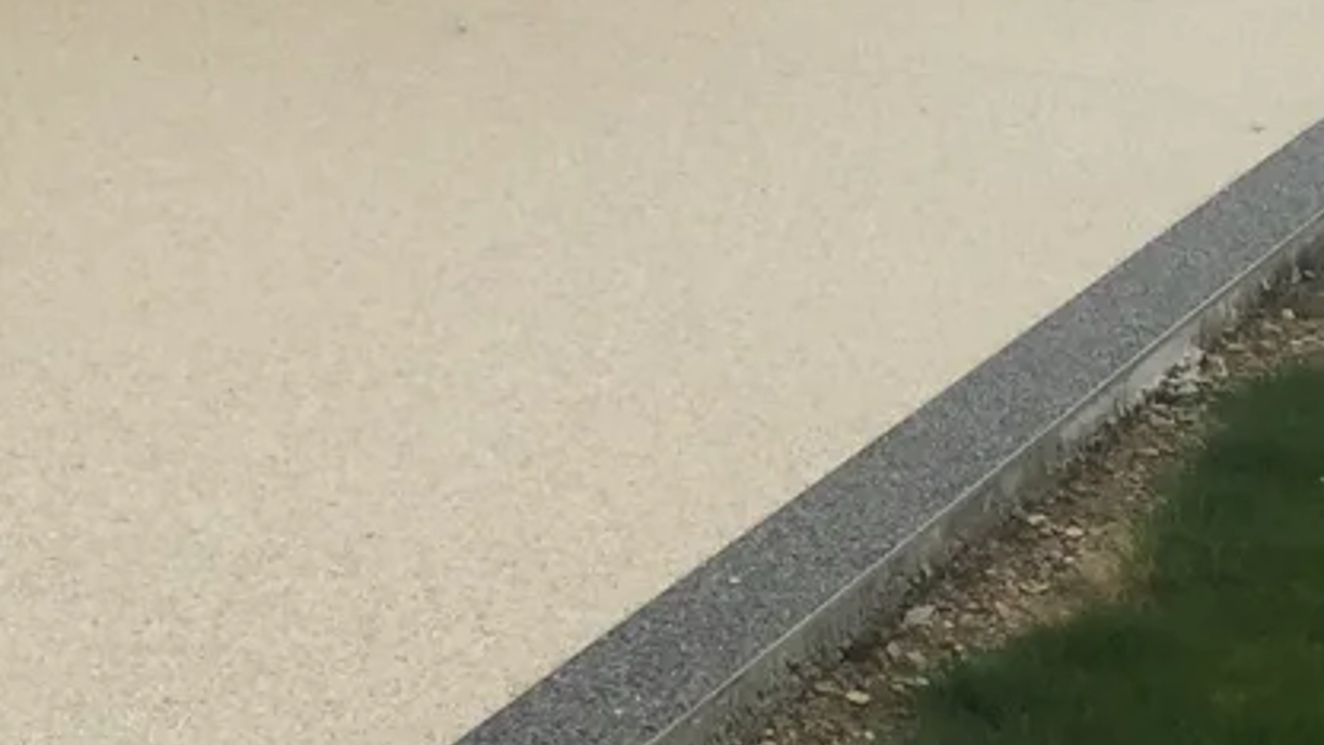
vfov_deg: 10.4
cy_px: -218
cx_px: -236
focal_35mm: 114
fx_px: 4002
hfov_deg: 17.9
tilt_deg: -7.7
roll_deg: -0.4
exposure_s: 1/670
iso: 32
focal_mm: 4.15
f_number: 2.2
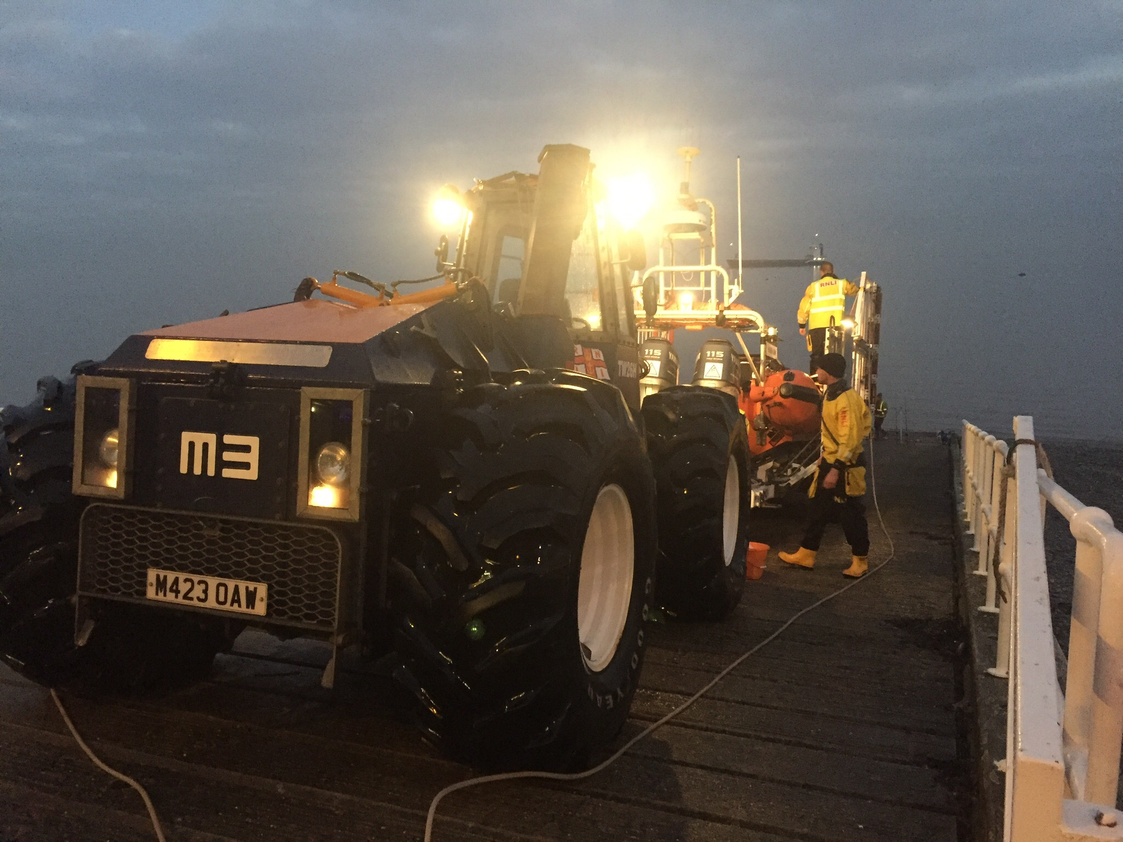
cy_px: 421
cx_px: 562
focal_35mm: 29
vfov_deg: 48.2
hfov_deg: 61.7
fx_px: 941
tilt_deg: -10.4
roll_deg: +1.4
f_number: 2.2
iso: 400
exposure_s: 1/17
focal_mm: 4.15
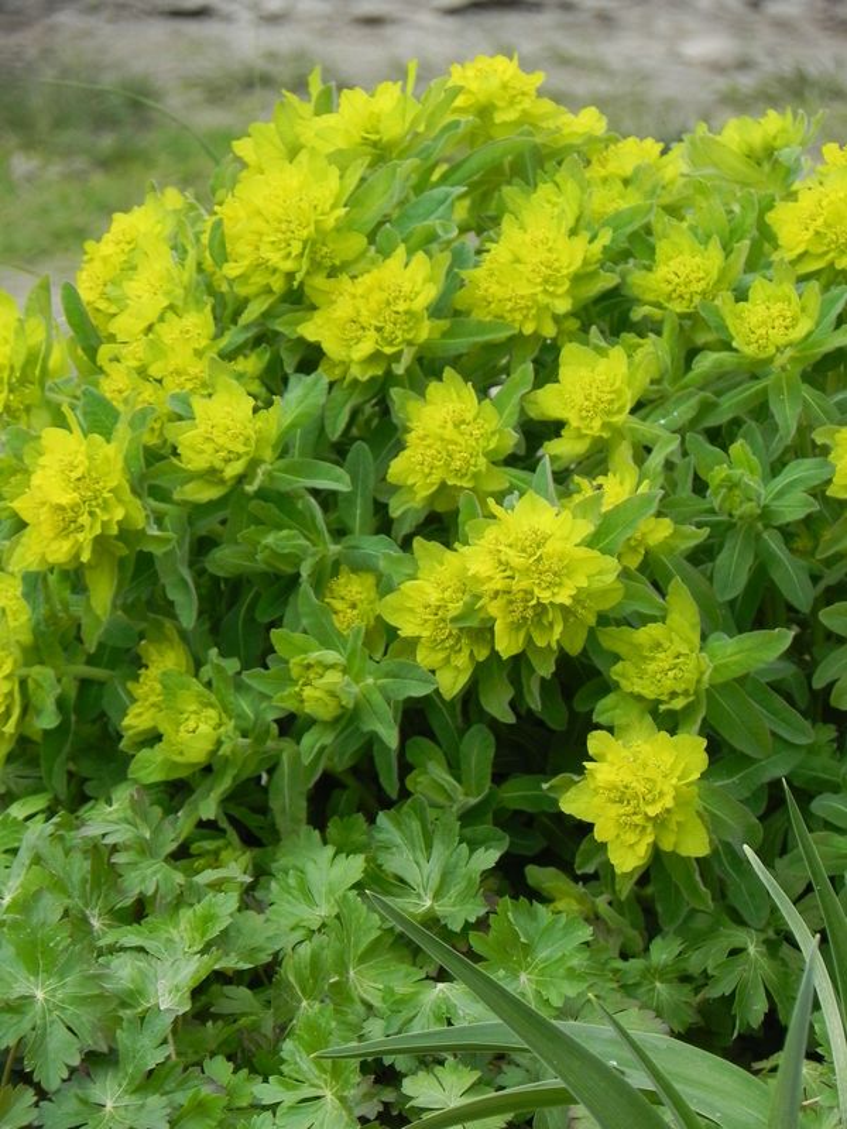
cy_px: 564
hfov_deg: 5.1
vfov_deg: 6.8
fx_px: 9494
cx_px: 424
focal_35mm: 291
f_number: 5
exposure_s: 1/400
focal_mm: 51.8
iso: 160
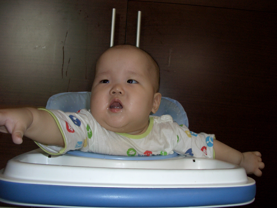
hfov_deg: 55.4
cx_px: 138
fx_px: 264
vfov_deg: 42.9
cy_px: 104
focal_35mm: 33
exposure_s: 1/60
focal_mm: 7.1
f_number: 2.8
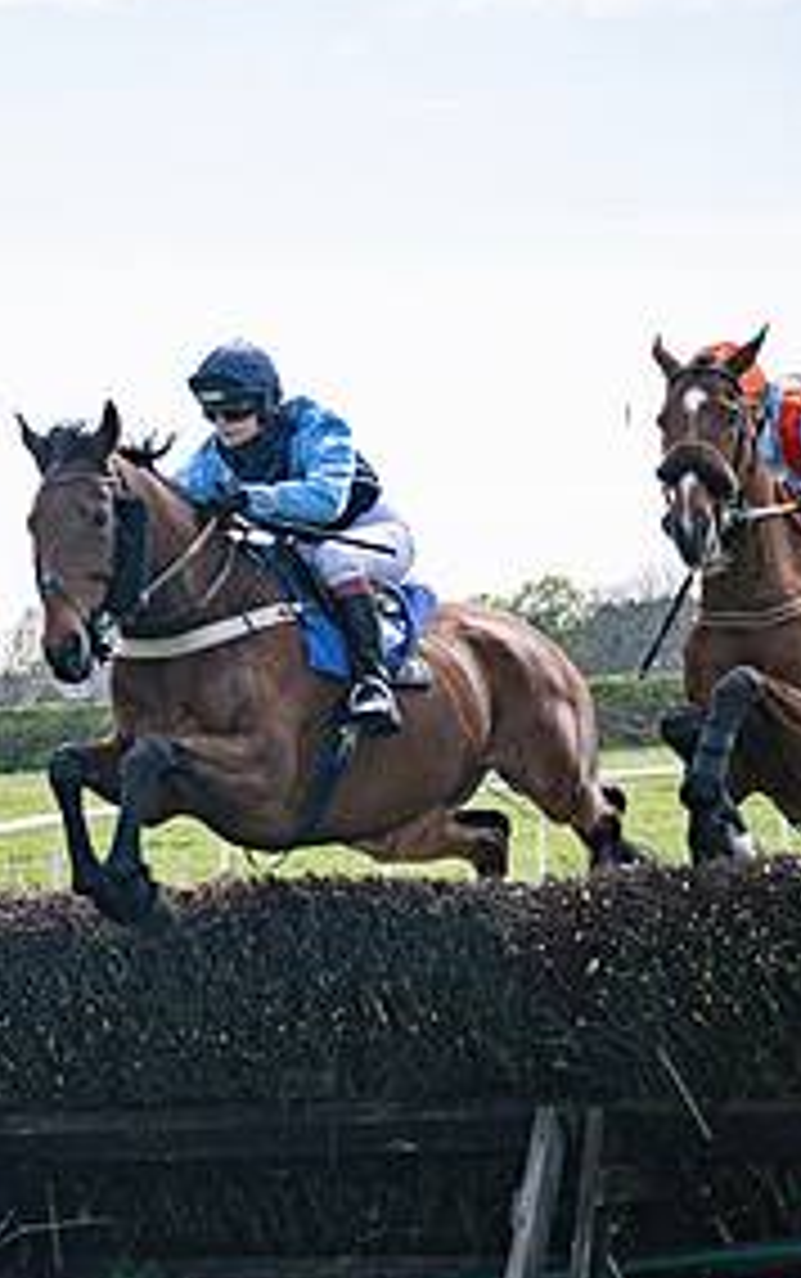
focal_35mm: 187
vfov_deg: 11.2
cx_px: -7
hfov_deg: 7.0
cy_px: 650
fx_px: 6518
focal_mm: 73
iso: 400
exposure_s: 1/4000
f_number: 5
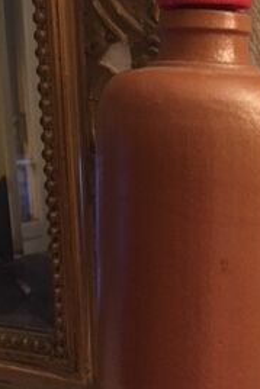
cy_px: 390
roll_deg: -0.7
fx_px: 779
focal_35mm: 72
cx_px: 205
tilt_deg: -19.0
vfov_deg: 26.5
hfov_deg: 18.8
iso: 200
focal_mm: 4.15
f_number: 2.2
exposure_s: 1/25
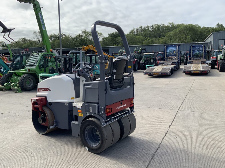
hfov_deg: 60.0
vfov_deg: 46.8
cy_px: 86
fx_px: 195
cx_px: 111
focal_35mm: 30
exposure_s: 1/1577
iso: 16
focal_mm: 3
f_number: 1.8
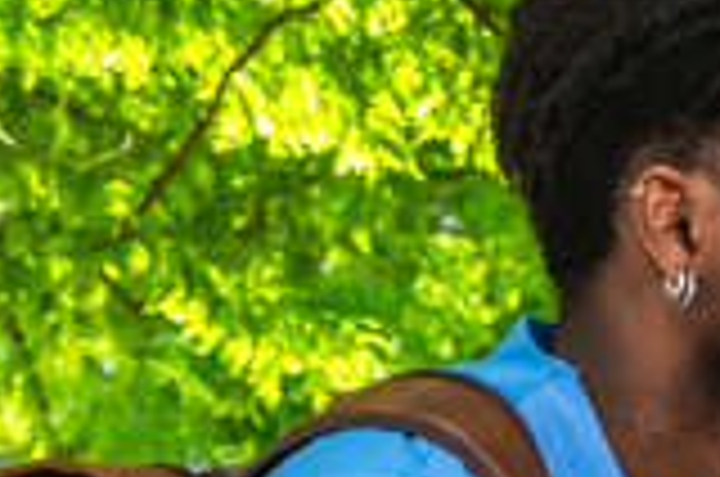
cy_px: 1098
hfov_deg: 10.4
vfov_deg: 7.0
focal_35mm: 186
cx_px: 1336
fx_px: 3713
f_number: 4
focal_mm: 22
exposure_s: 1/200
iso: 640
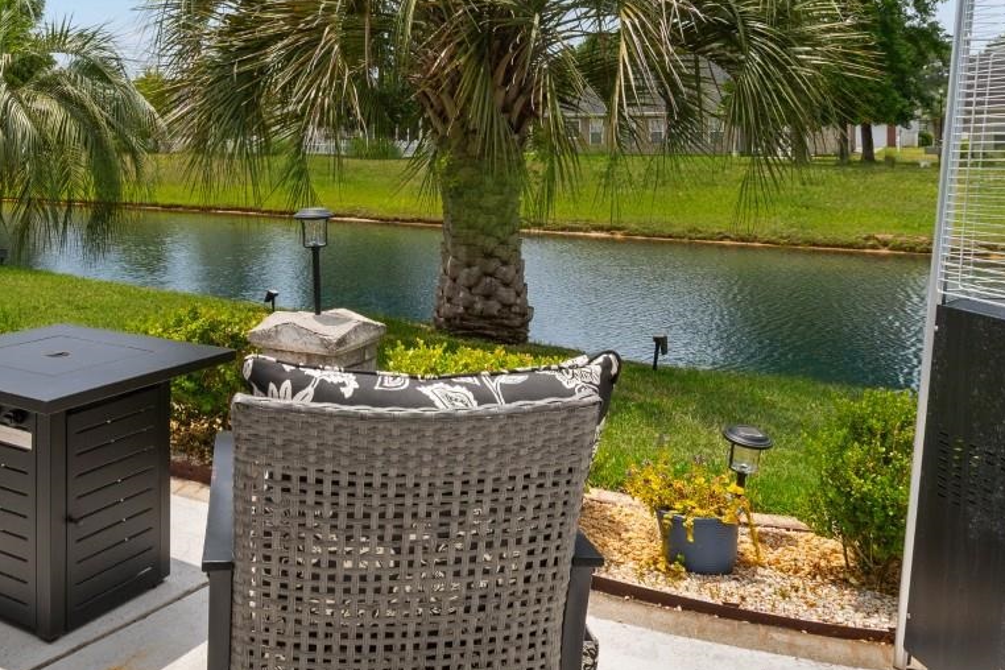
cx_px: 265
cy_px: 133
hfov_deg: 53.5
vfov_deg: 37.5
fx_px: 949
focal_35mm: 34
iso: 100
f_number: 9
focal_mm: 11
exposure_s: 1/320
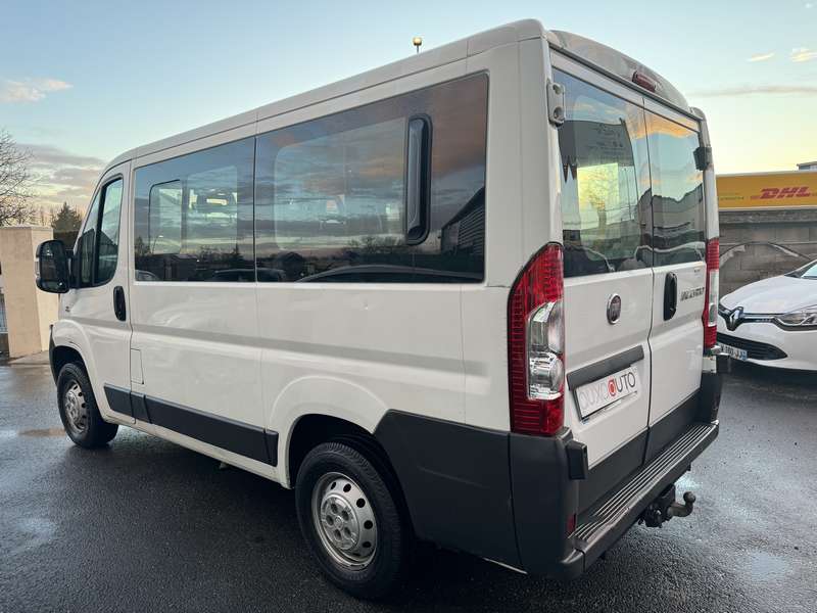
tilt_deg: -6.3
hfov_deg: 71.6
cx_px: 408
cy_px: 306
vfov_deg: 56.8
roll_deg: +1.7
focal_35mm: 24
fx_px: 566
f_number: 1.78
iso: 100
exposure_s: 1/121
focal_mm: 6.86
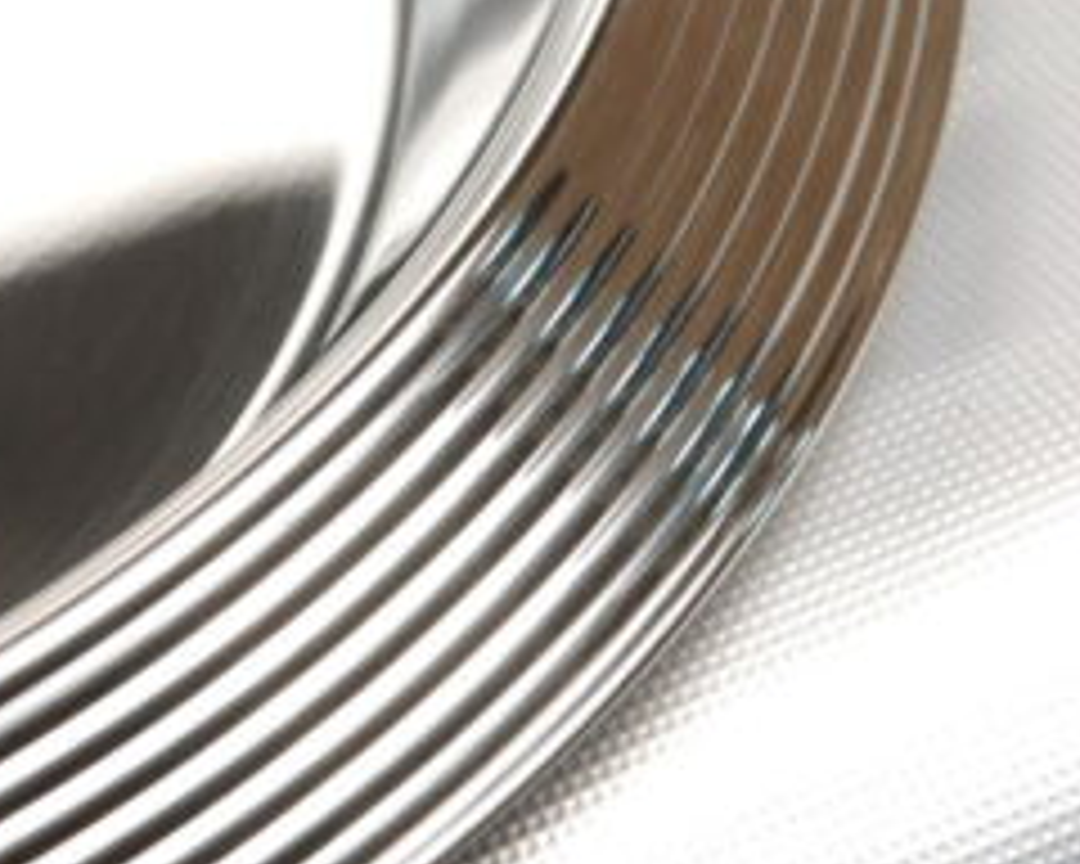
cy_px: 554
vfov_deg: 5.5
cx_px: 252
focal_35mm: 283
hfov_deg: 6.8
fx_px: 9046
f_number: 9
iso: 100
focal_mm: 112
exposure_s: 1/1.3
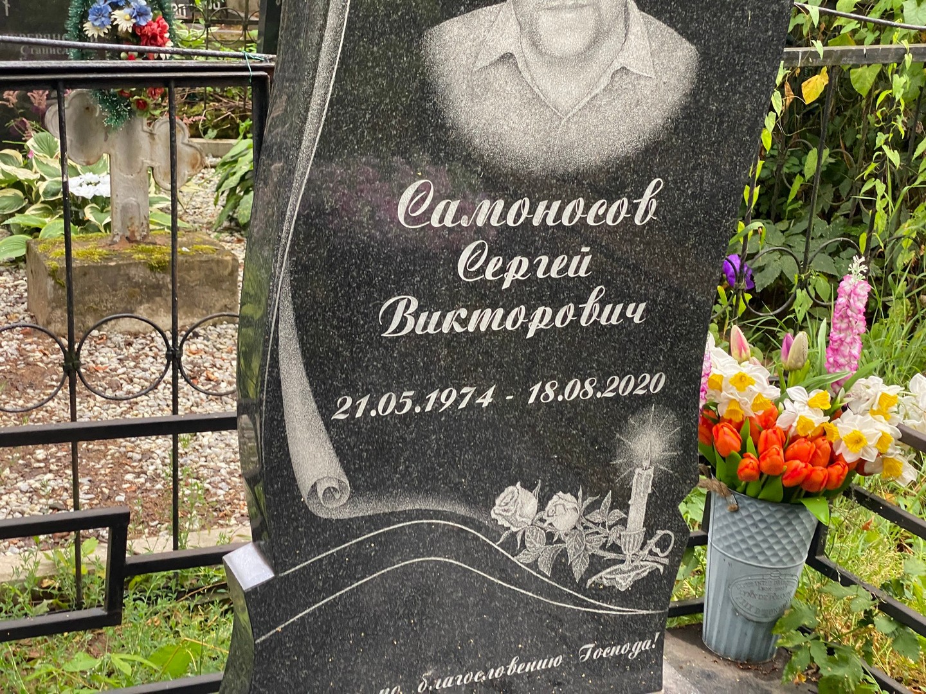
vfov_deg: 28.0
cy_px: 347
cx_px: 463
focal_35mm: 52
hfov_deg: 36.8
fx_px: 1391
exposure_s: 1/61
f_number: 2
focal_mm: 6
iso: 160
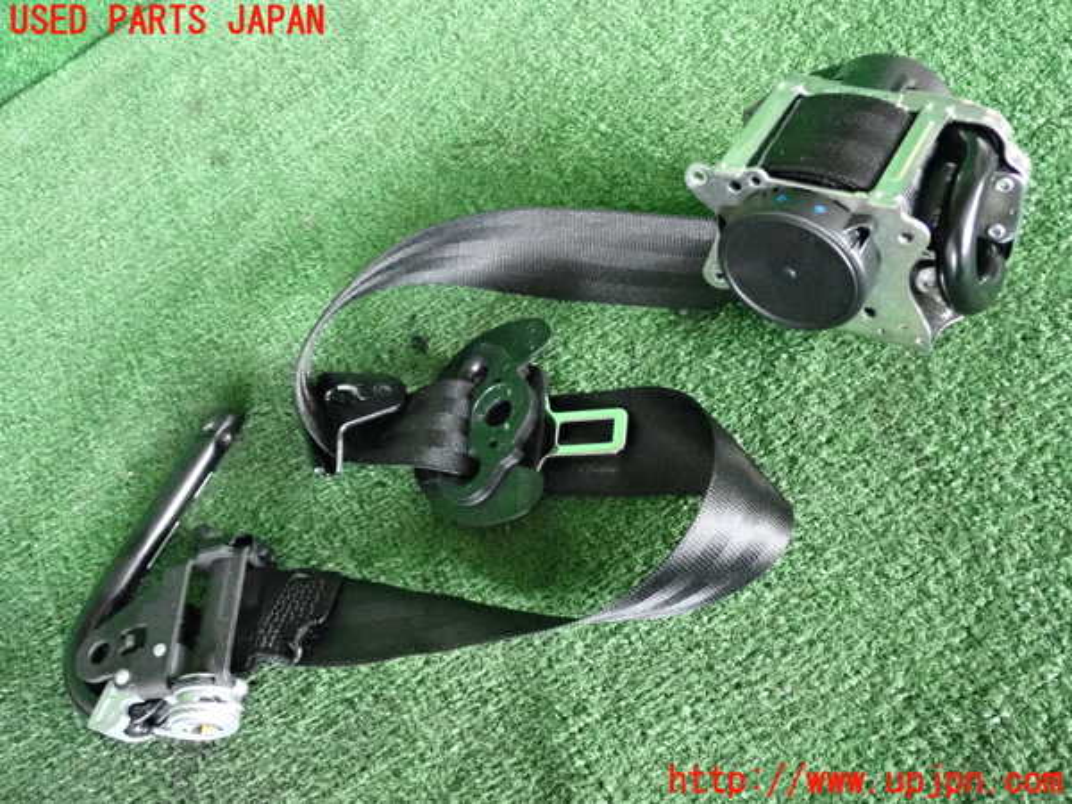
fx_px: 991
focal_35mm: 32
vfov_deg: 44.2
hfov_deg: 56.8
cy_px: 402
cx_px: 536
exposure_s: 1/125
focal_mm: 5.79
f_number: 2.4
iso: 3200
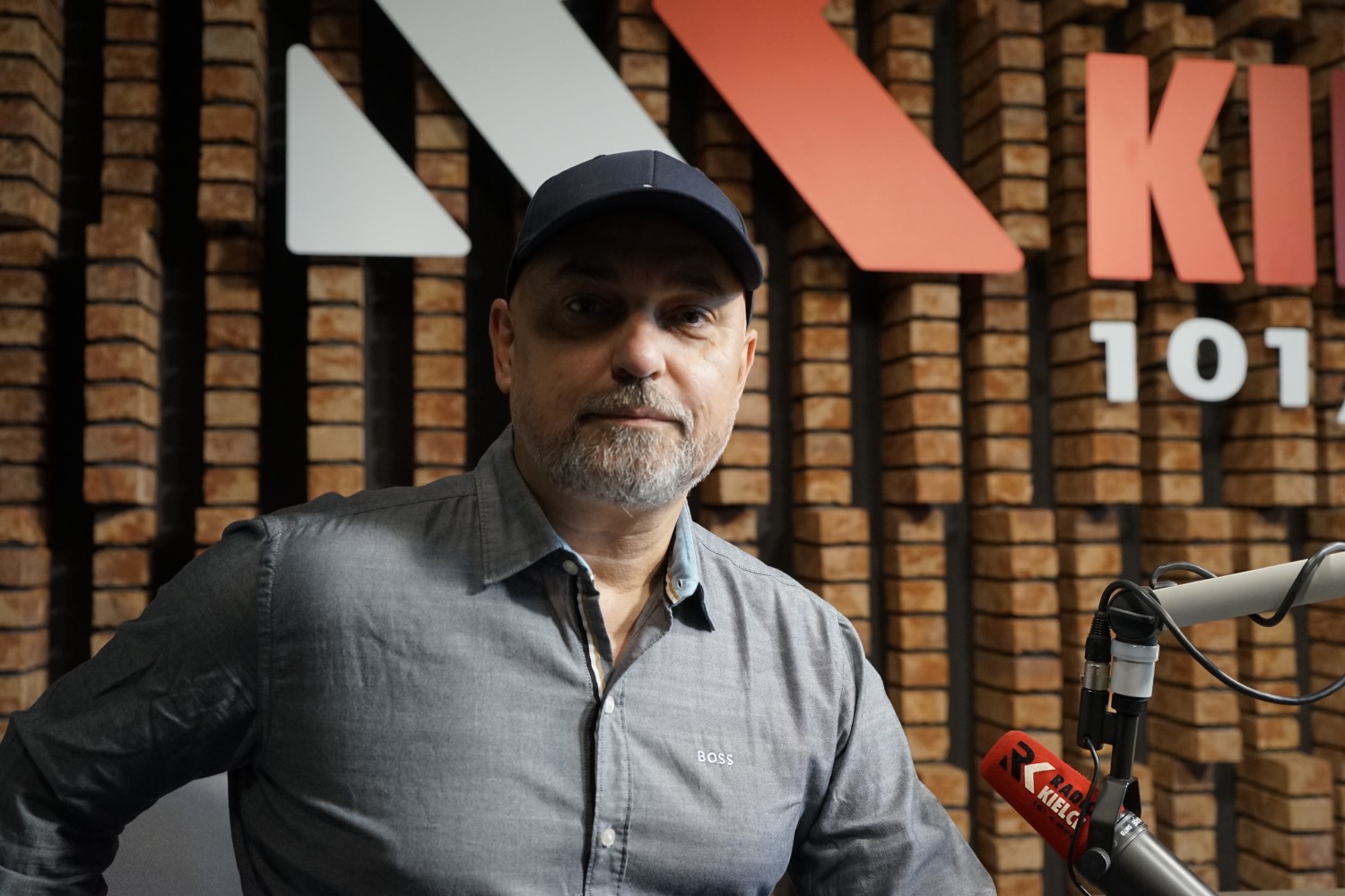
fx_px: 1382
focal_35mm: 37
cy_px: 448
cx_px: 672
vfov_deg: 35.9
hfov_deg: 51.9
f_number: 4
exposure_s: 1/160
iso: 2500
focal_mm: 37
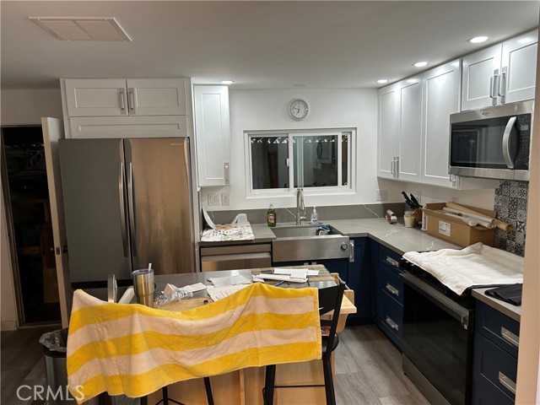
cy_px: 202
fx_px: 406
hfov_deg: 67.3
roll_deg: +1.5
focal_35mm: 26
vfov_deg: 53.1
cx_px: 270
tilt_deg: -8.4
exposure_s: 1/120
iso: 80
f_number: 1.5
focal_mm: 5.7
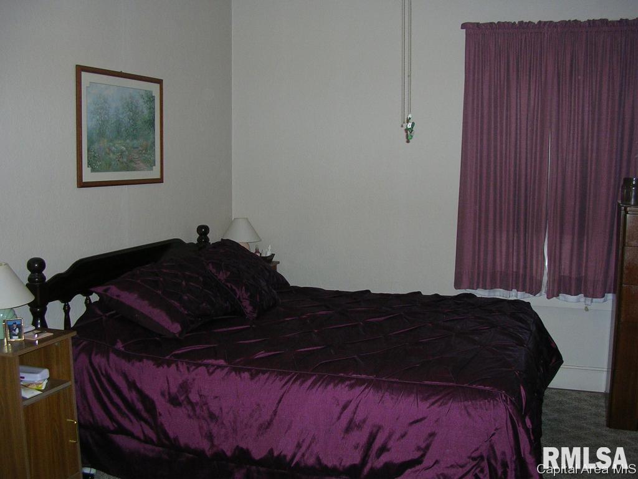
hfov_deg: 49.0
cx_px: 319
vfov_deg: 37.7
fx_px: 700
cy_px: 240
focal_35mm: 38
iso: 102
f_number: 2.8
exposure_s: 1/60.1
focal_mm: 5.8
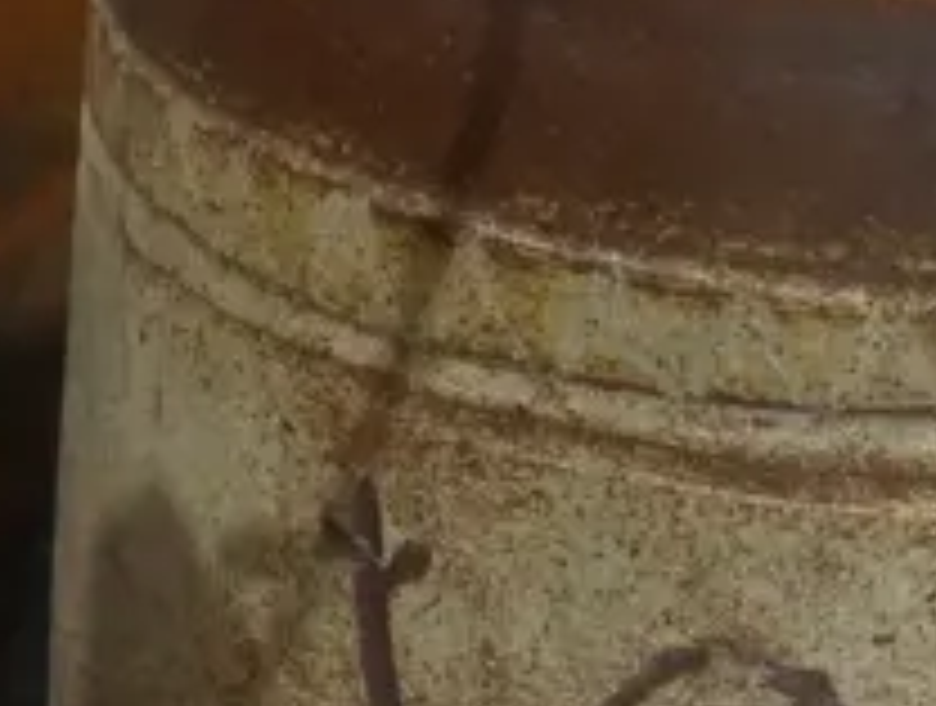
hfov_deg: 8.6
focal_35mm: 226
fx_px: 6125
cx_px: 1161
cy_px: 933
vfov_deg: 6.5
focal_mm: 23
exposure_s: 1/60
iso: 2500
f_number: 5.1
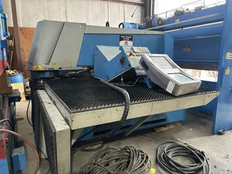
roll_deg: +0.4
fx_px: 174
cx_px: 116
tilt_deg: -11.0
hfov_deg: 67.3
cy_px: 87
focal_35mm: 26
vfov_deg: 53.1
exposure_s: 1/60
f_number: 1.6
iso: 320
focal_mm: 5.96
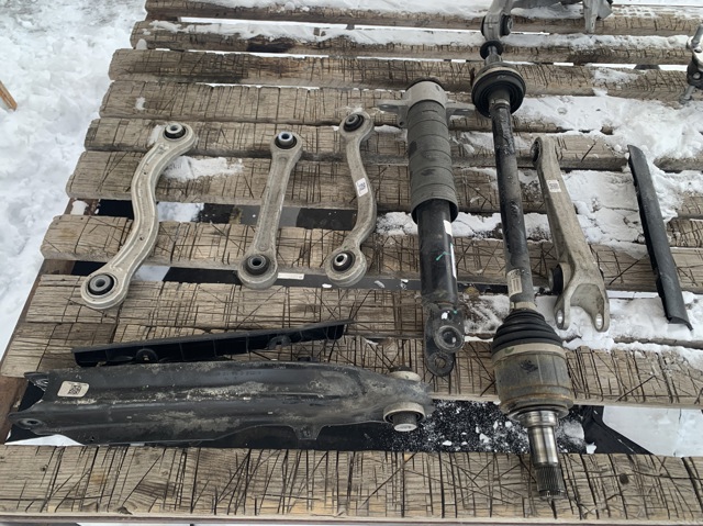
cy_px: 263
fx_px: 528
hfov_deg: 67.3
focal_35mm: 26
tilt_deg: -53.6
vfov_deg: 53.0
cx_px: 352
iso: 64
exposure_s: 1/121
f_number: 1.8
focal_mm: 4.25
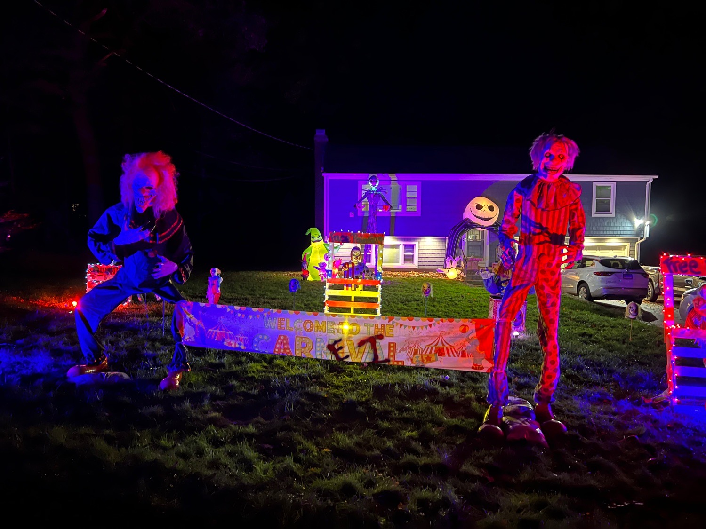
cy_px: 264
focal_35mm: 26
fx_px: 530
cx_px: 353
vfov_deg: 53.1
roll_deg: +0.2
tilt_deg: -5.4
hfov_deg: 67.3
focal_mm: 5.7
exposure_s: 1/15
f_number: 1.5
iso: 1250
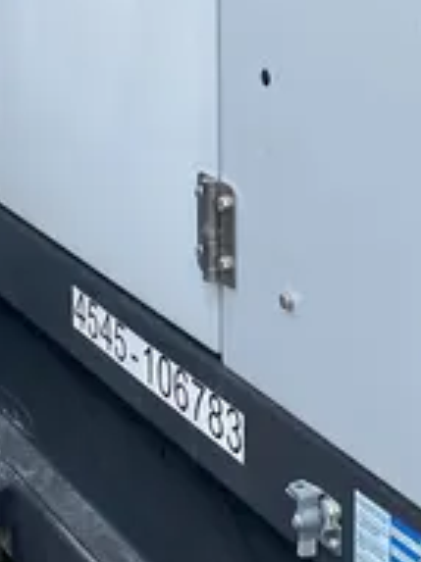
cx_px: 268
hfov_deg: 14.8
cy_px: 146
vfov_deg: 19.5
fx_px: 1623
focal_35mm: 100
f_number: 1.8
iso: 32
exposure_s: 1/793
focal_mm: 4.25
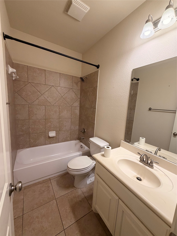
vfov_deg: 102.1
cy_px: 118
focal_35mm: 14
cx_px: 88
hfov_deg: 85.7
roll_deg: -3.4
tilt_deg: -8.6
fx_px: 95
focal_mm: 2.22
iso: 160
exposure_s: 1/60
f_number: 2.2
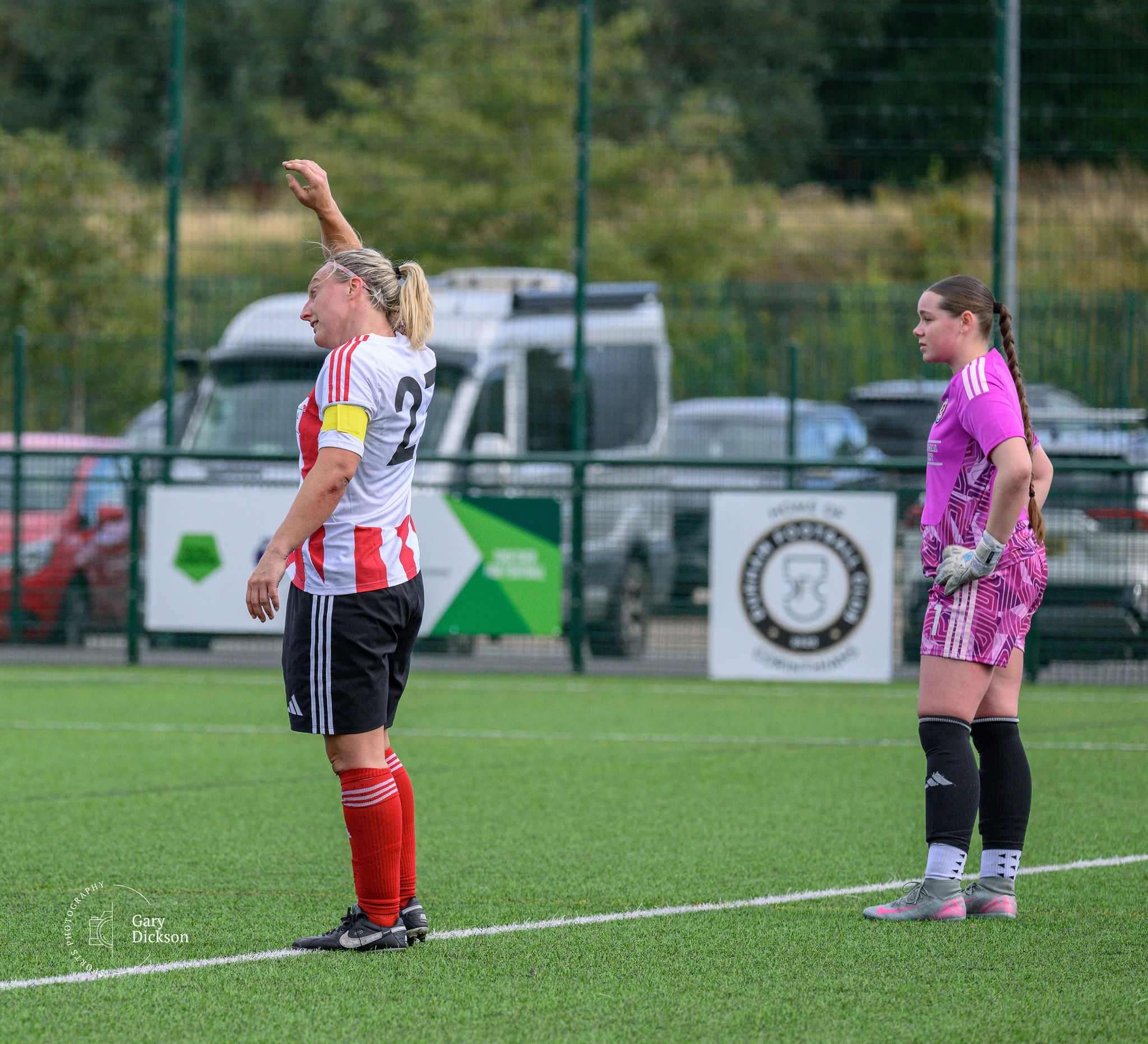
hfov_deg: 5.4
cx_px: 336
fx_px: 12079
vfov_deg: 5.0
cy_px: 458
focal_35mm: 337
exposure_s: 1/2000
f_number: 5
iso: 1000
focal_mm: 220
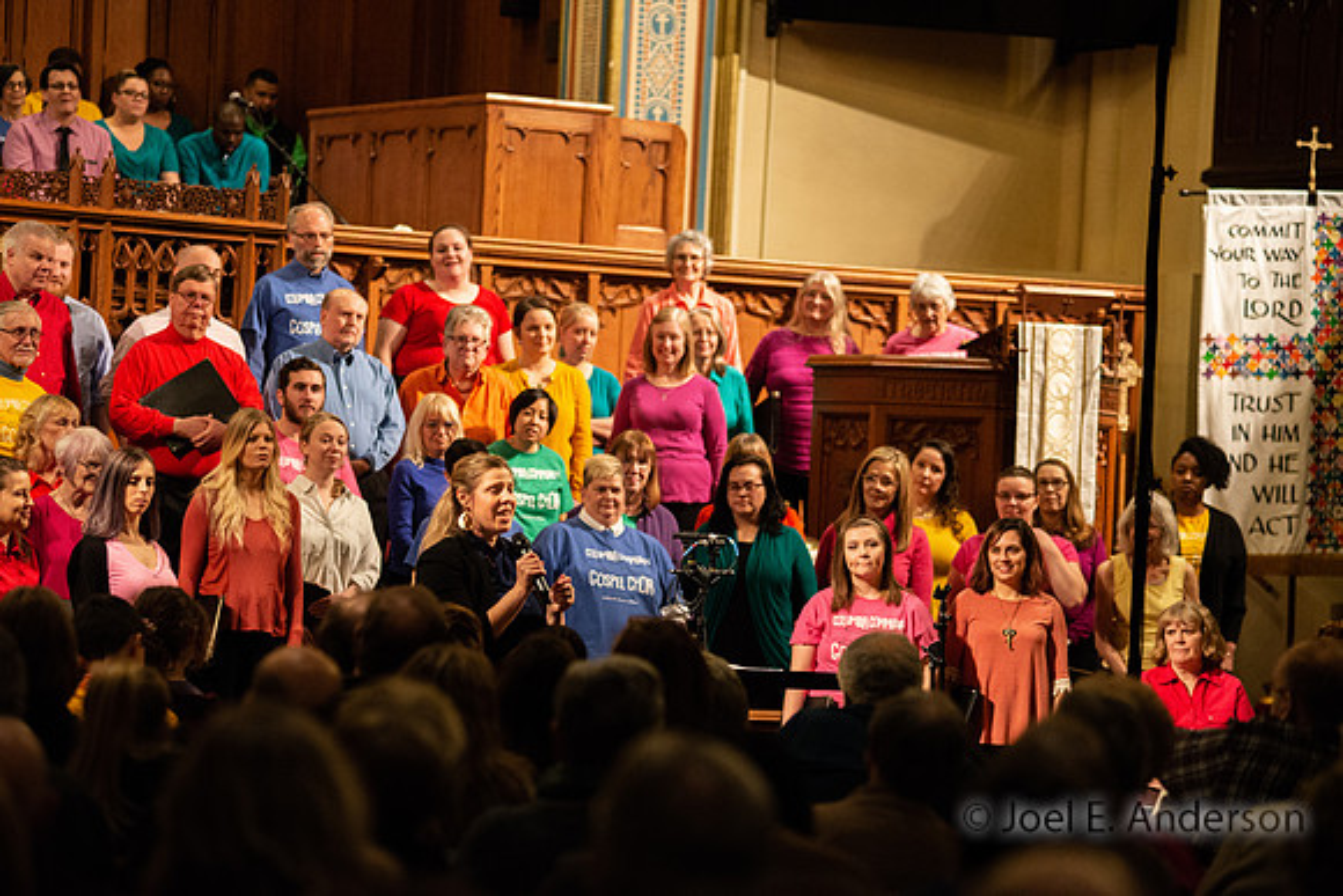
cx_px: 672
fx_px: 5037
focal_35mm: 135
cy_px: 448
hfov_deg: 15.2
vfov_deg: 10.2
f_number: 2.8
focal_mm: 135
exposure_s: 1/200
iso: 6400
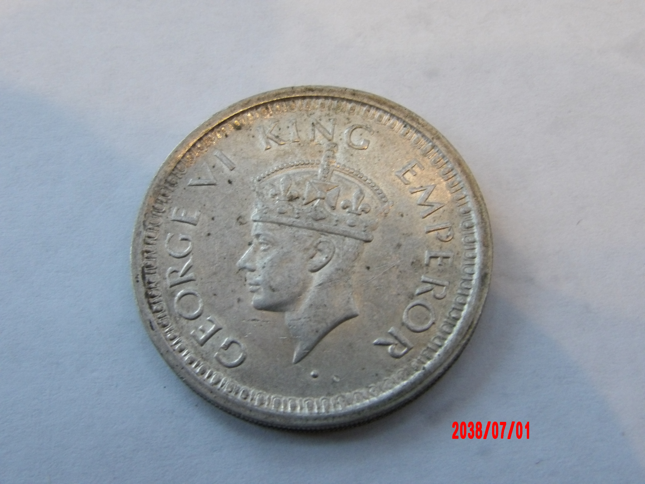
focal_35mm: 51
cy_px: 242
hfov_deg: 37.5
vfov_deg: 28.6
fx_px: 950
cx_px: 322
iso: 547
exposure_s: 1/15
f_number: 5.3
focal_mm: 9.2
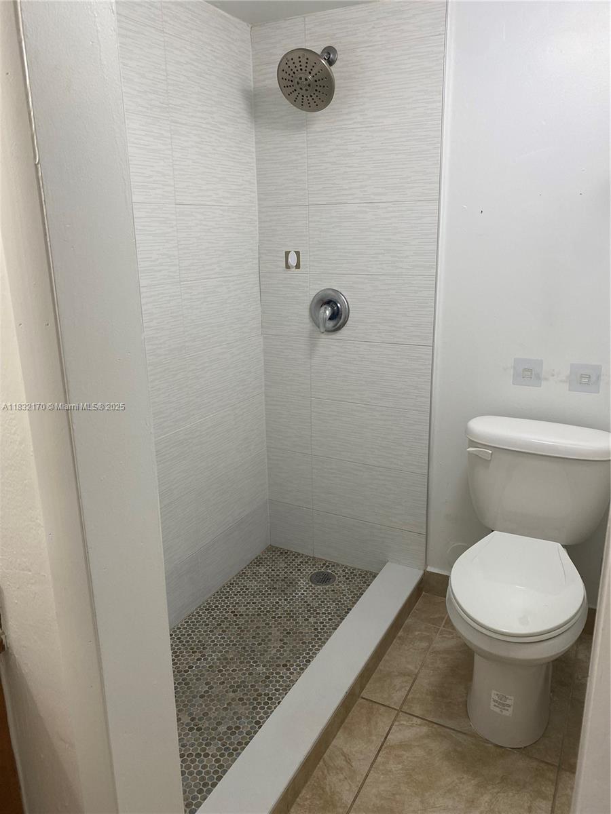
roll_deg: +0.9
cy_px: 407
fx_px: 612
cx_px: 306
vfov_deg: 67.3
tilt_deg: -14.7
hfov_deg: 53.1
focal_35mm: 26
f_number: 1.8
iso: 80
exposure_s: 1/120
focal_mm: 4.25
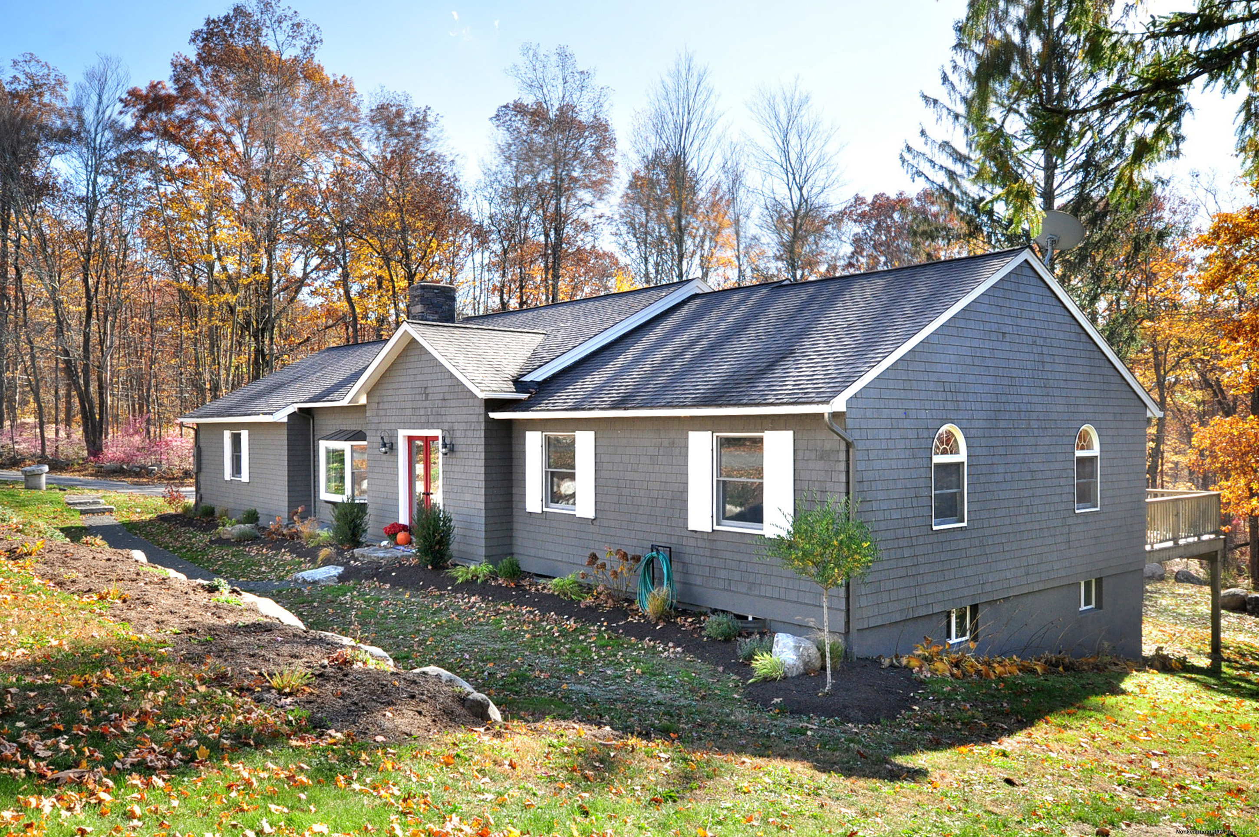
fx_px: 838
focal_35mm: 24
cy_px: 418
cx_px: 630
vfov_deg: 53.0
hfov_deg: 73.8
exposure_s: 1/200
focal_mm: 16
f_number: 8
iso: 320
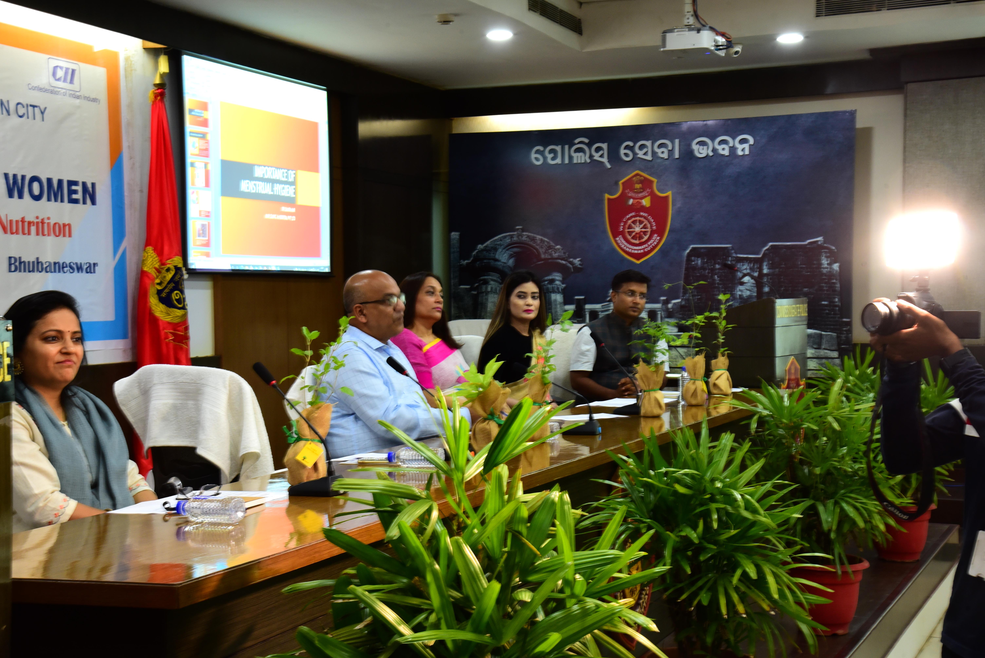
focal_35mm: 55
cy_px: 329
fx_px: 1505
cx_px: 492
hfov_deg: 36.2
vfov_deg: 24.6
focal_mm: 55
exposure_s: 1/13
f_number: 16
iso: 1600
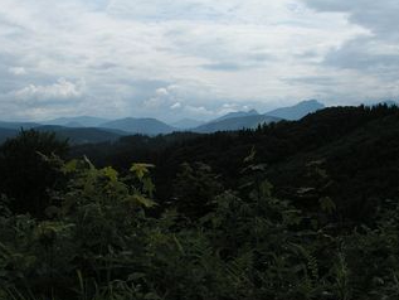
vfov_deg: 28.5
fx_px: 588
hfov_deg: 37.4
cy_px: 127
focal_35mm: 51
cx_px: 177
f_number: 4.8
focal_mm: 6
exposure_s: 1/1000
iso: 50
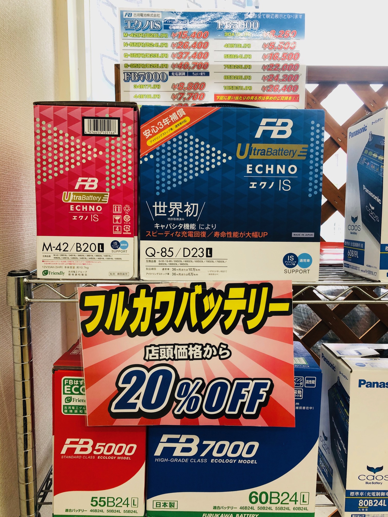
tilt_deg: -5.4
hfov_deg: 49.7
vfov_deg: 63.4
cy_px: 258
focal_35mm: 28
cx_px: 194
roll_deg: -1.6
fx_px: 418
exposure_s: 1/100
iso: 32
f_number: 1.8
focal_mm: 3.99
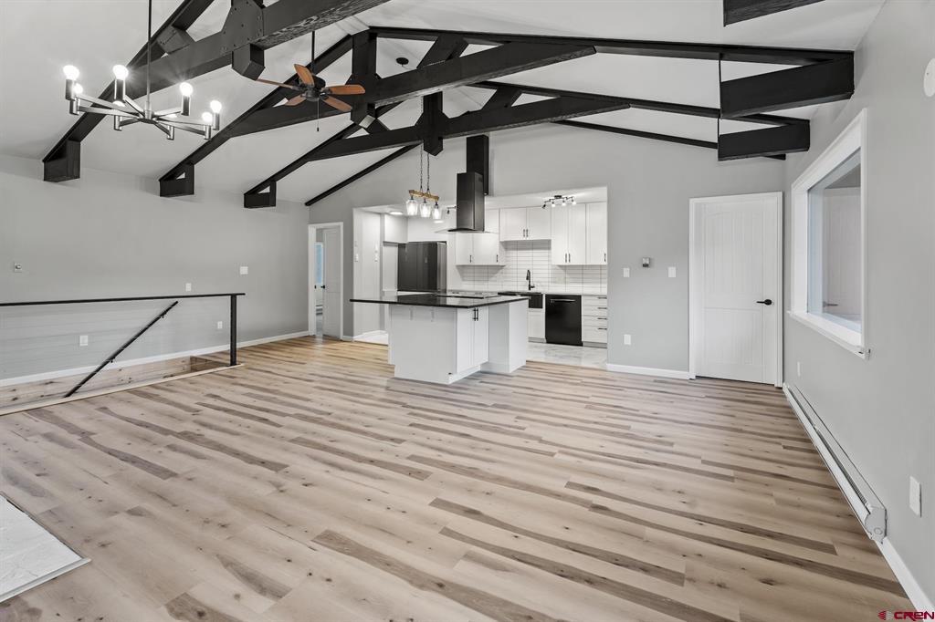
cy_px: 311
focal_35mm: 16
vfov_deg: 73.7
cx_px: 468
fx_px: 415
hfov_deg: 96.8
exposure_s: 1/1.25
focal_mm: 16
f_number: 8
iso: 100
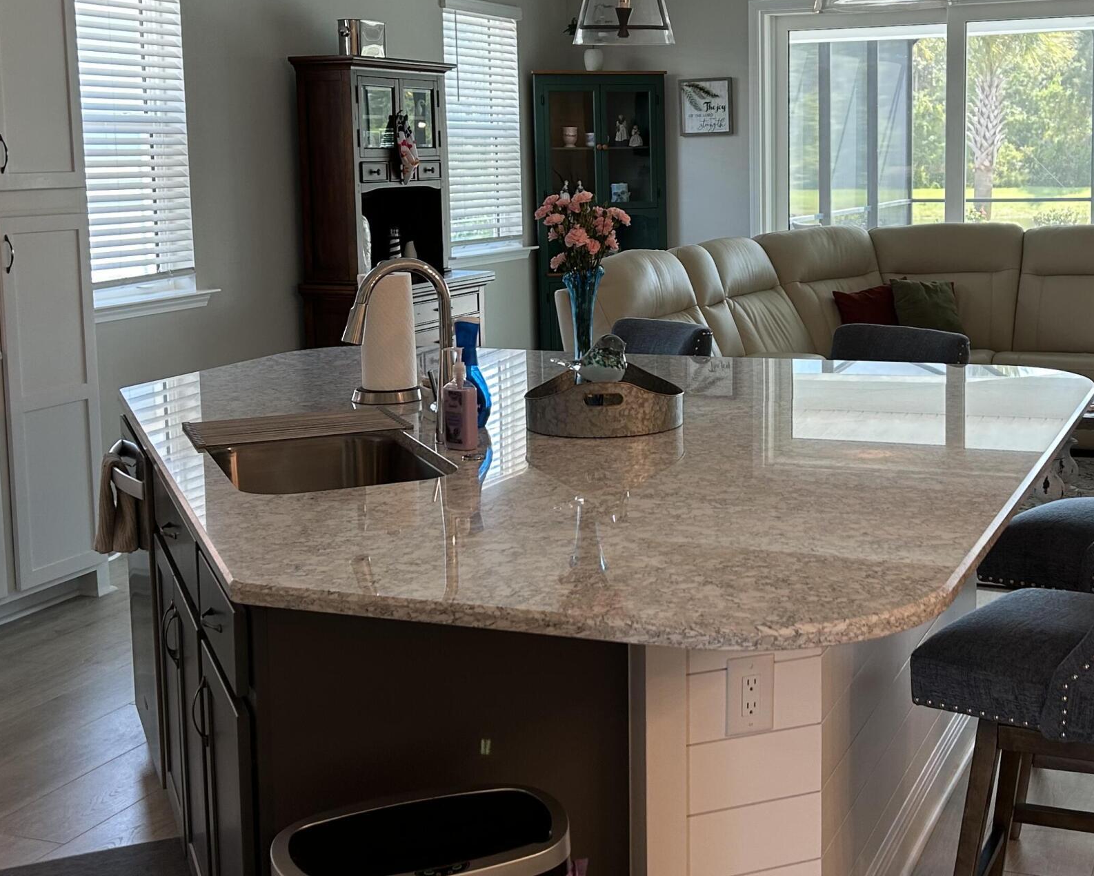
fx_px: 1554
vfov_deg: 31.3
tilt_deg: -6.0
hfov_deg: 38.6
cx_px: 668
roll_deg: +0.8
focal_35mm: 48
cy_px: 316
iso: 64
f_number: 1.5
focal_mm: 5.7
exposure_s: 1/120
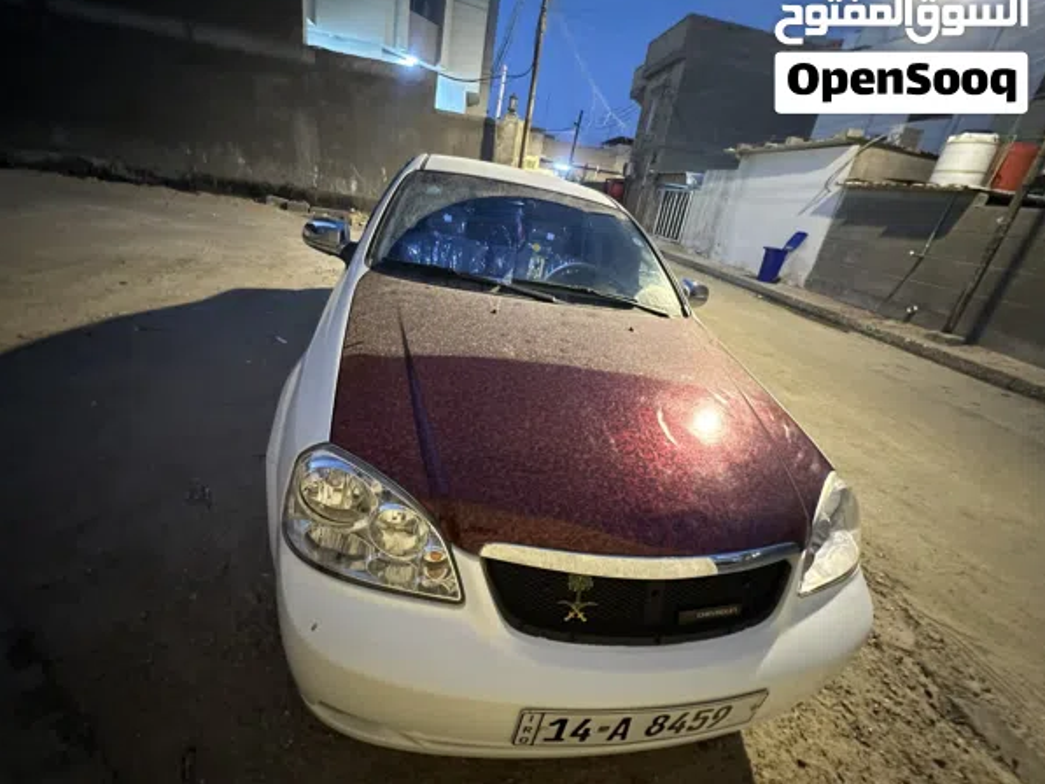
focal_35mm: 15
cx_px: 511
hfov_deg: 98.1
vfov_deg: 81.7
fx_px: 453
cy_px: 366
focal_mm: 2.22
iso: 1000
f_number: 2.2
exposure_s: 1/34
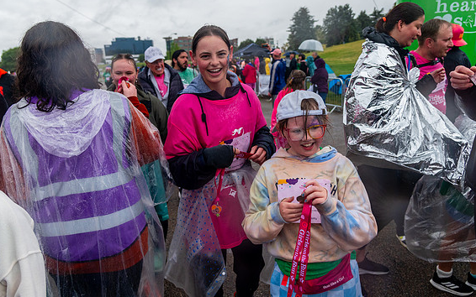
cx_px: 235
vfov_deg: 44.4
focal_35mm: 28
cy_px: 126
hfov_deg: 66.5
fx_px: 363
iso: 1600
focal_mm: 24
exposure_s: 1/4000
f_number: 4
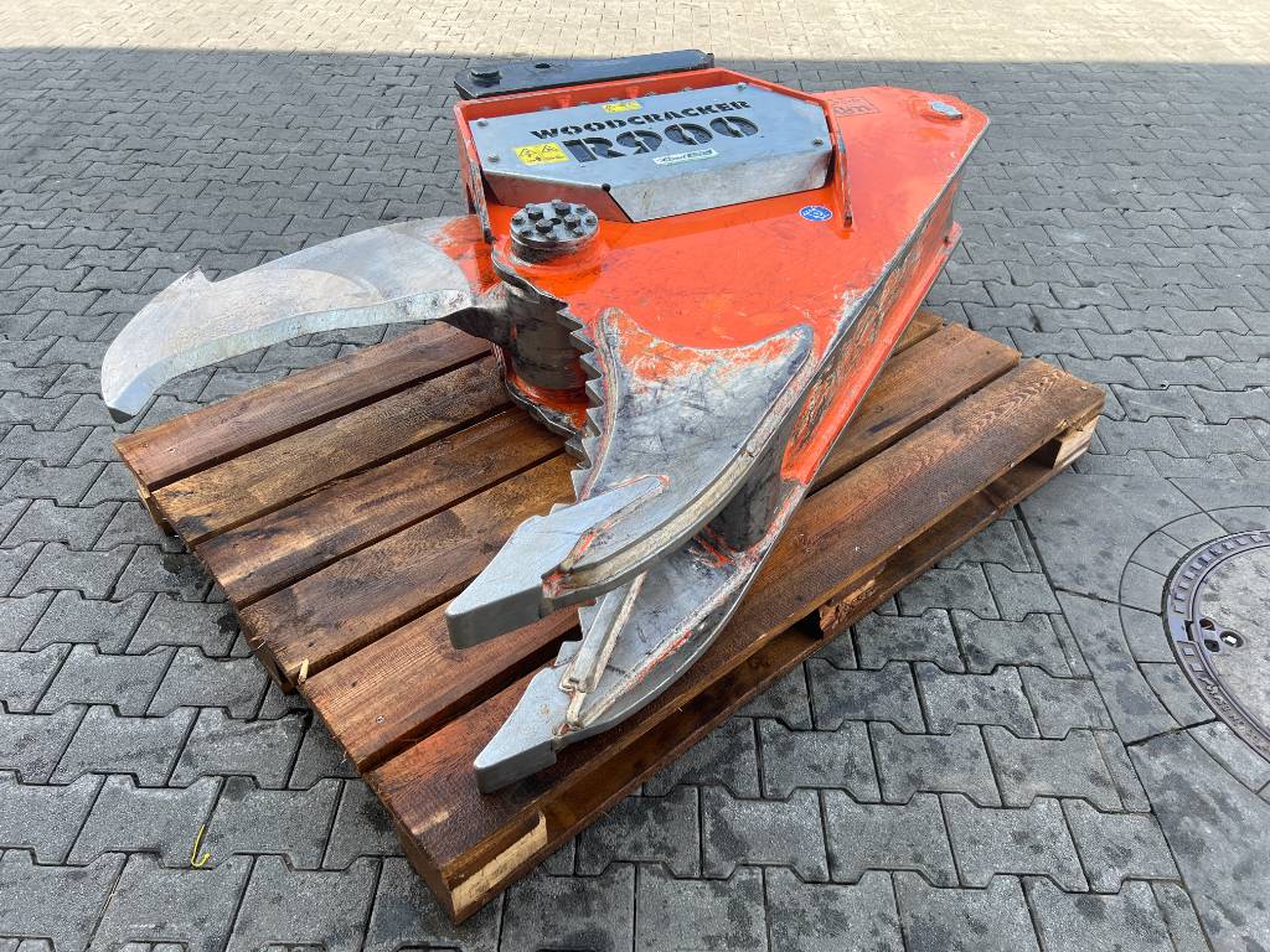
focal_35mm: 26
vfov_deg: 53.1
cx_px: 635
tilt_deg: -37.7
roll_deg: -1.6
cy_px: 476
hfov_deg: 67.3
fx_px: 954
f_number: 1.5
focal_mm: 5.7
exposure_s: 1/949
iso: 50
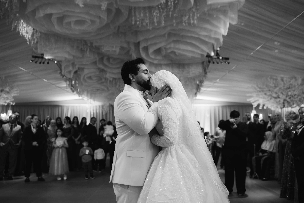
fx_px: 303
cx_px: 152
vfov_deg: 37.0
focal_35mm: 36
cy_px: 102
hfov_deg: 53.3
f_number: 2.8
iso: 500
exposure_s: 1/200
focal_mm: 35
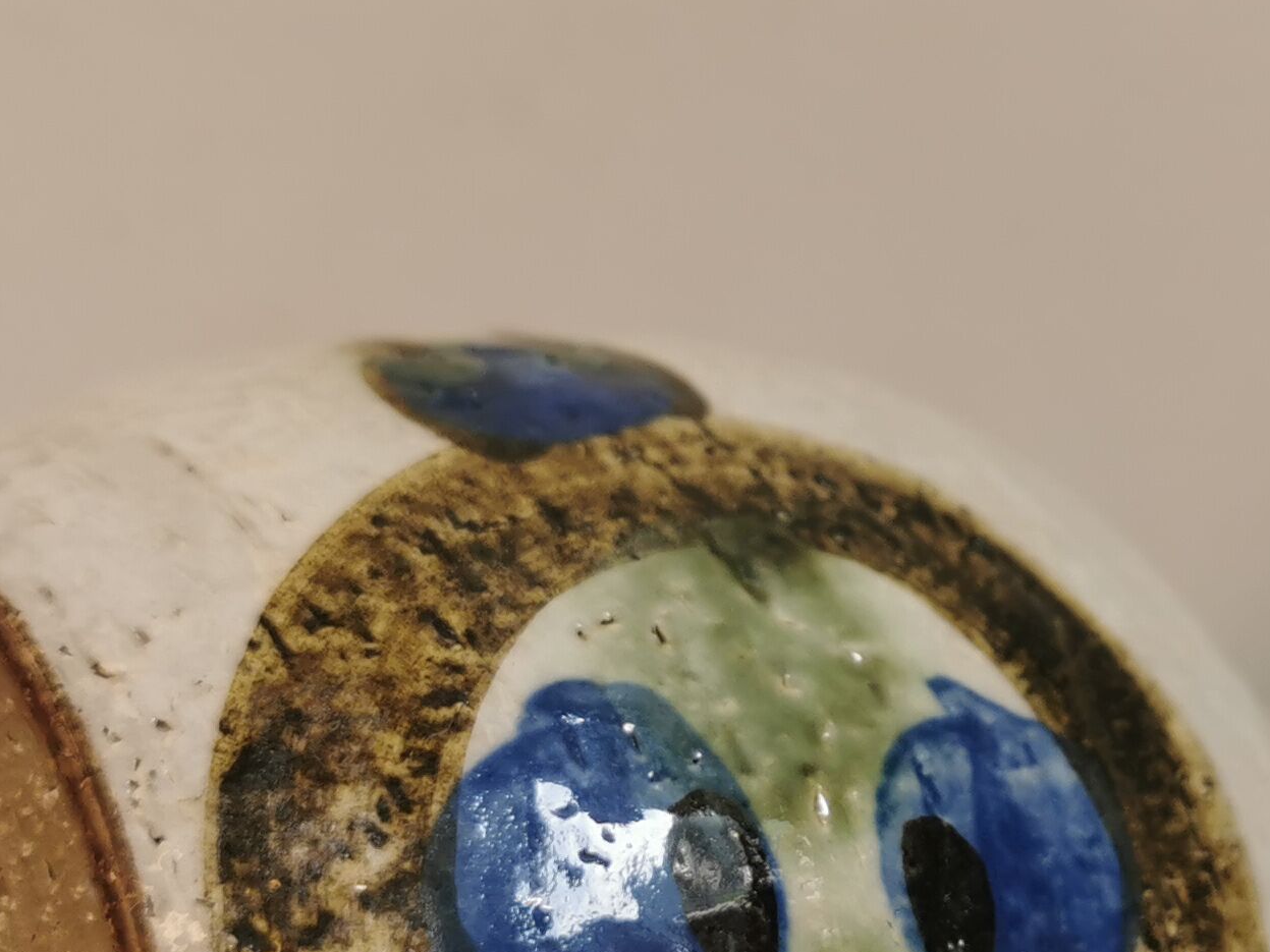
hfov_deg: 24.5
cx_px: 910
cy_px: 715
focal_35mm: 79
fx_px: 2898
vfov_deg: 18.5
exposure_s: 1/410
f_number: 1.6
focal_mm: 5.56
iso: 50
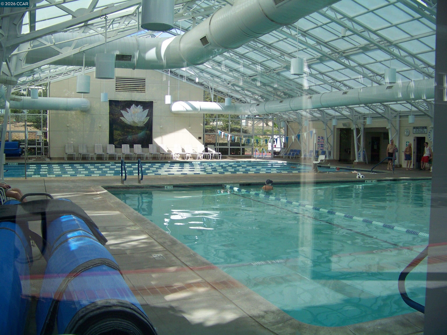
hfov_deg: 51.4
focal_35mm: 36
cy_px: 168
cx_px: 224
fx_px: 465
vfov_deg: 39.7
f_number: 2.8
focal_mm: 5.85
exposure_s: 1/500
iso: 64
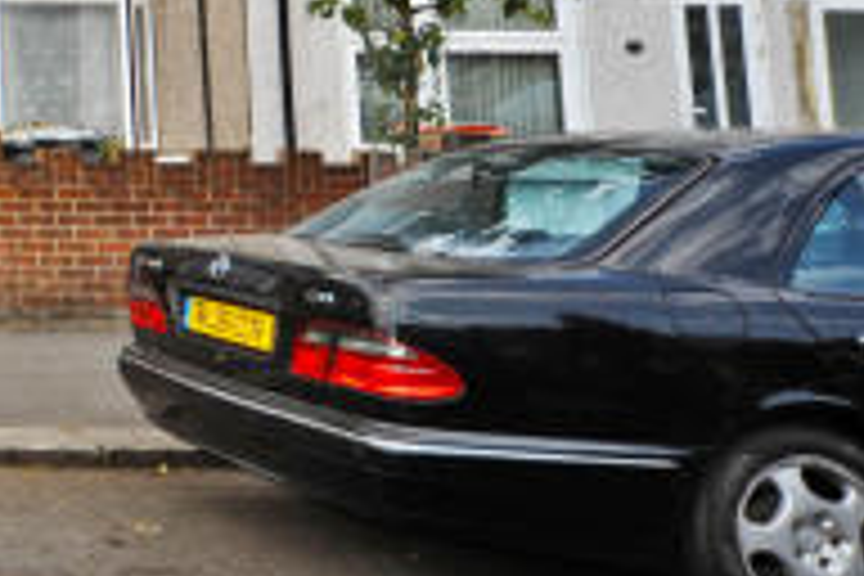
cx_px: -526
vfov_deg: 23.1
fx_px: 1320
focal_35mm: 55
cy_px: -65
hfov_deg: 24.7
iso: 200
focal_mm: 17
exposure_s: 1/250
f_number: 9
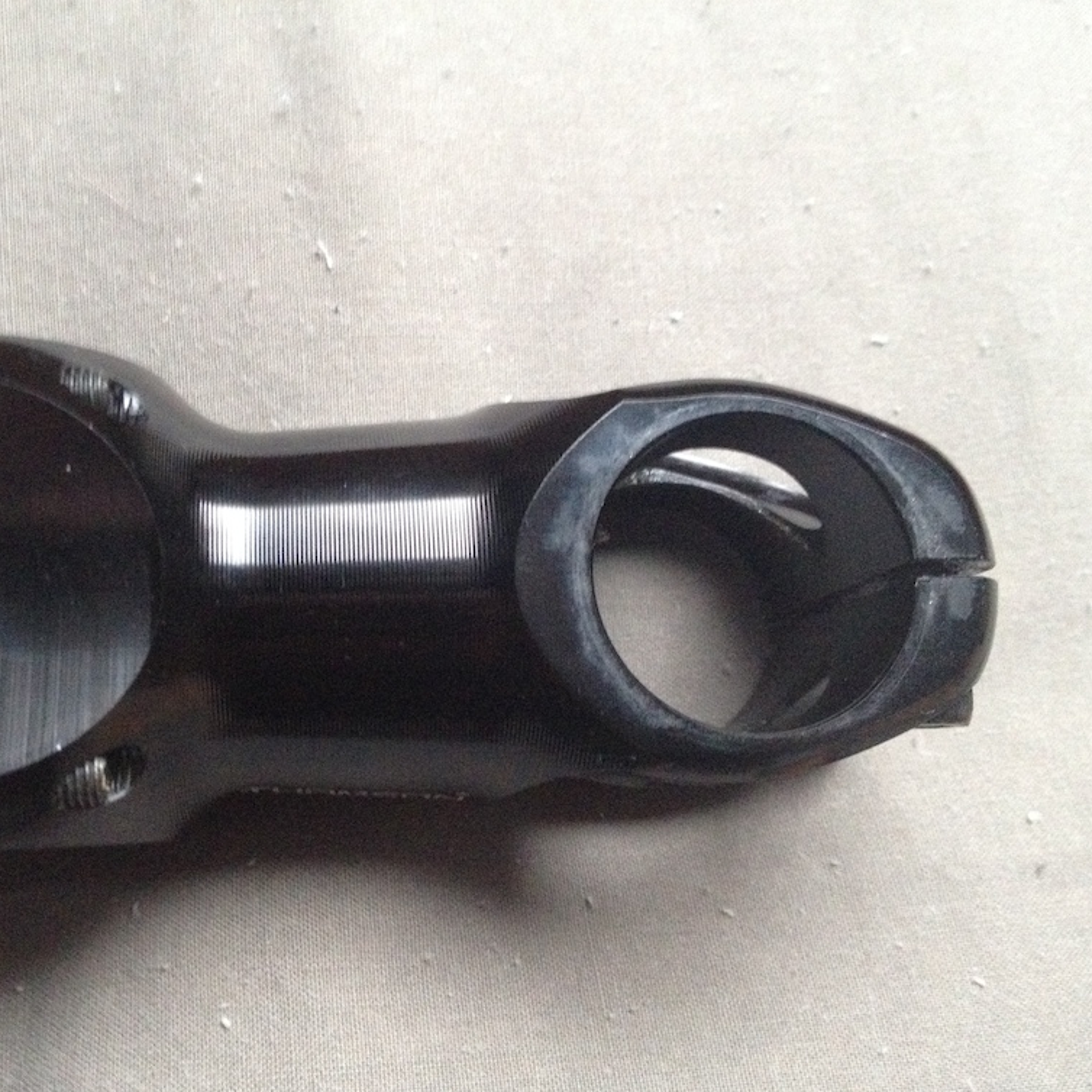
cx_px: 414
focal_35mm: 42
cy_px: 553
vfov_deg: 40.0
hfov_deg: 39.8
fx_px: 1499
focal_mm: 4.28
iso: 640
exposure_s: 1/15
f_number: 2.4
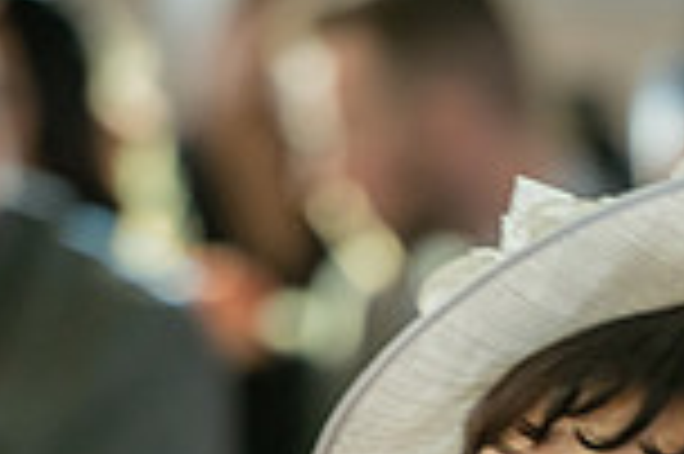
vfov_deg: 1.8
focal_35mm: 744
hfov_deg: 2.8
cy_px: 739
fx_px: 14121
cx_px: 536
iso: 1000
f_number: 2.8
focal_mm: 195
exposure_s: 1/160
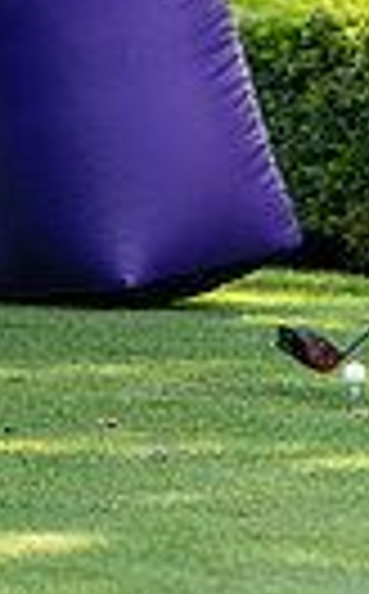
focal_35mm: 610
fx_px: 9858
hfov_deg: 2.1
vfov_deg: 3.4
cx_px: 652
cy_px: -162
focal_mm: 175
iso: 400
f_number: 3.2
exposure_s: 1/800
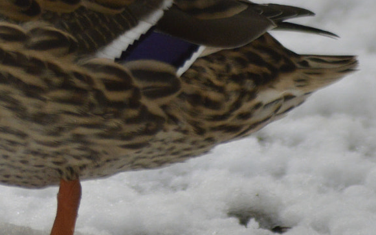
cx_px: 48
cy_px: 4
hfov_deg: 1.7
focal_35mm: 1261
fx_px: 12920
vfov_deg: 1.0
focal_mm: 300
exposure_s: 1/4000
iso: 800
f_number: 5.6
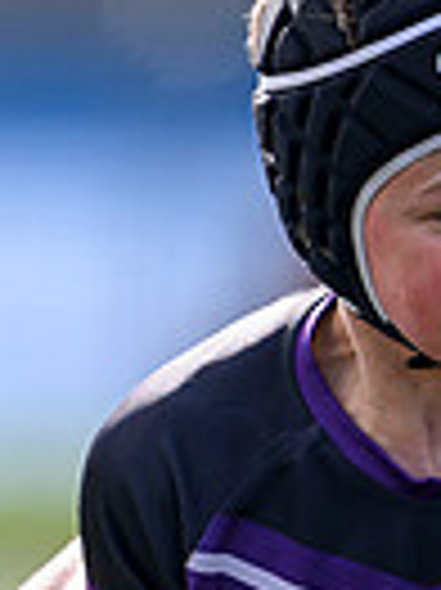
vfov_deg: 0.8
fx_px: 41872
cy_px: 713
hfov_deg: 0.6
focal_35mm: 2461
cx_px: 384
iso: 200
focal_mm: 400
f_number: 3.2
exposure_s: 1/1250
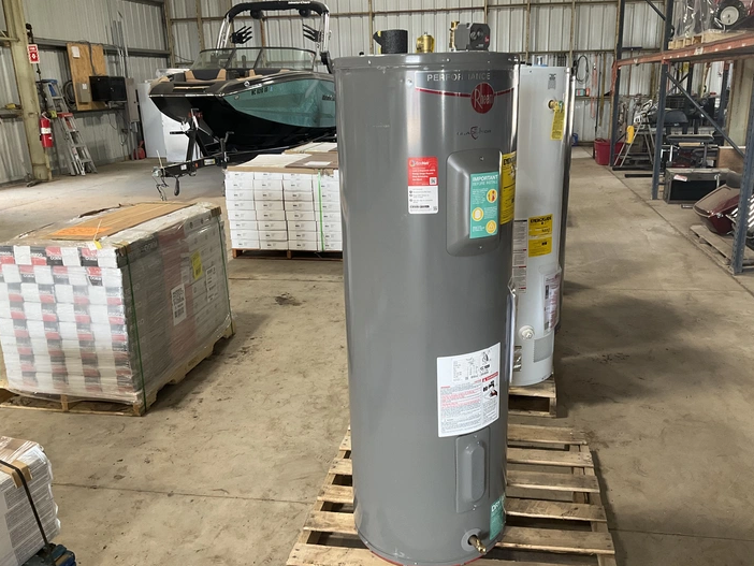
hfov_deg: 58.3
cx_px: 398
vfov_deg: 45.5
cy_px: 293
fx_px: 675
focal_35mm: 31
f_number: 1.8
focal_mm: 3
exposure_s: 1/60
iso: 80
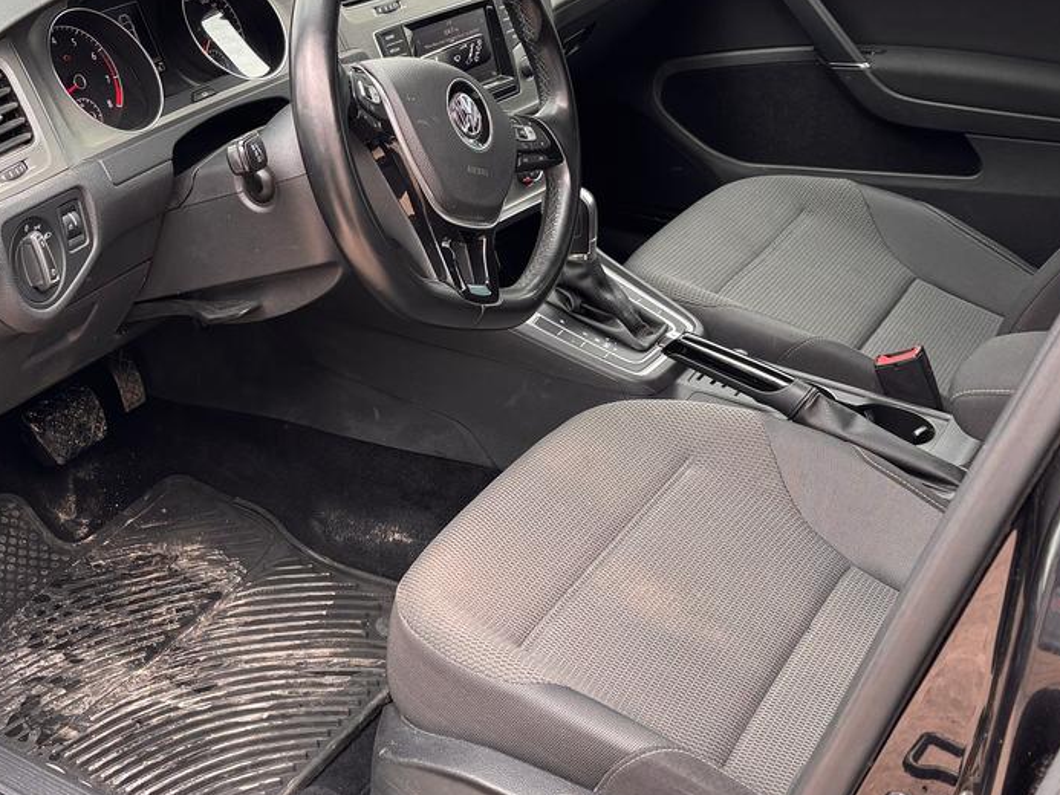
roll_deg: -1.4
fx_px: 1470
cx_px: 349
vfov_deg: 30.2
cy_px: 349
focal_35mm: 48
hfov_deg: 39.2
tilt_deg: -27.6
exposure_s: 1/158
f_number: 1.6
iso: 40
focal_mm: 5.96
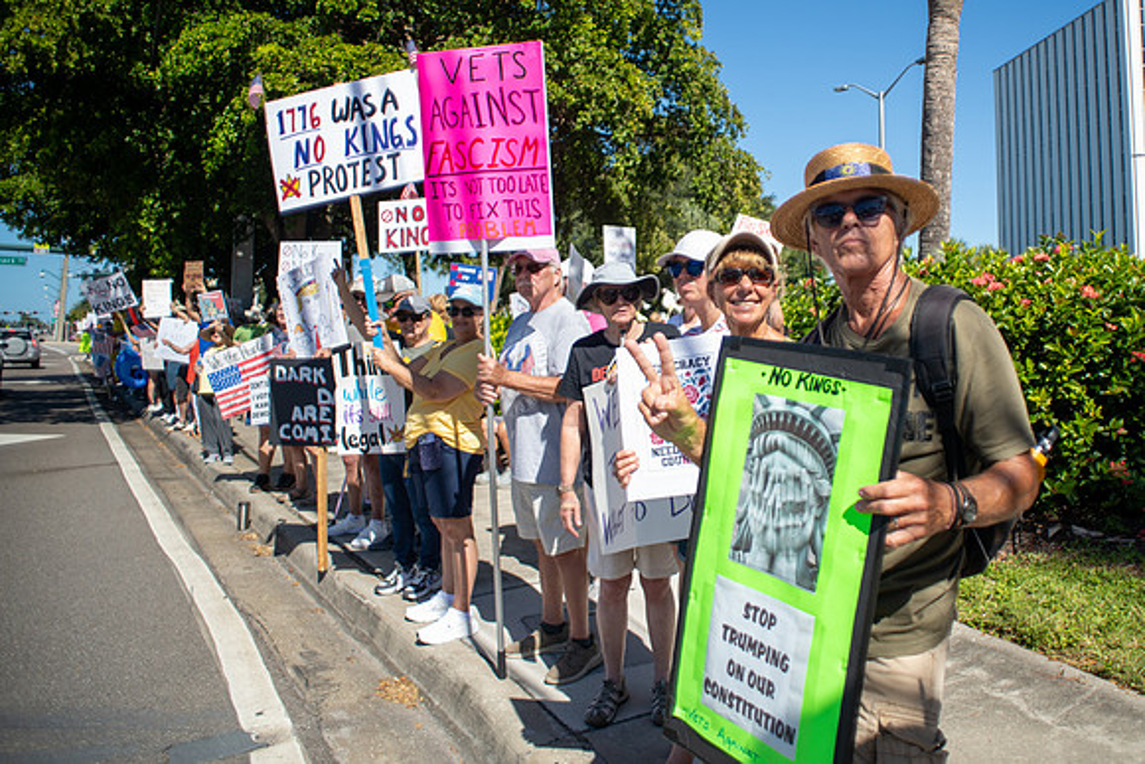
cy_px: 265
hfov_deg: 67.5
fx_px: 831
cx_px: 748
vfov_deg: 48.6
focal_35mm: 26
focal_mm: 20
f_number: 5
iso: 64
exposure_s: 1/640
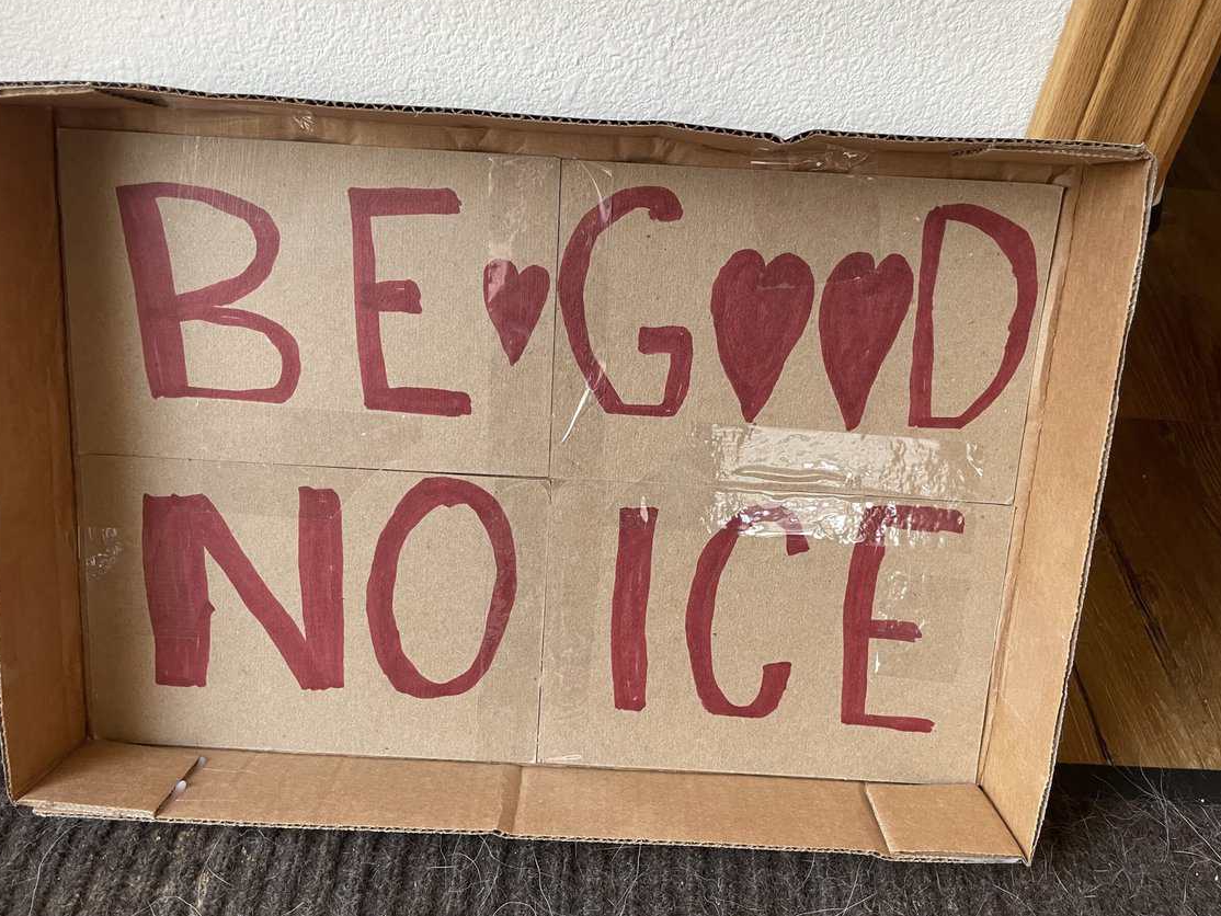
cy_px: 426
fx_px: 988
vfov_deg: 49.7
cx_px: 606
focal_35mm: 28
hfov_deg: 63.4
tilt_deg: -42.1
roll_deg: -3.6
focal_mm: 4.2
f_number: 1.6
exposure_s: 1/61
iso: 125
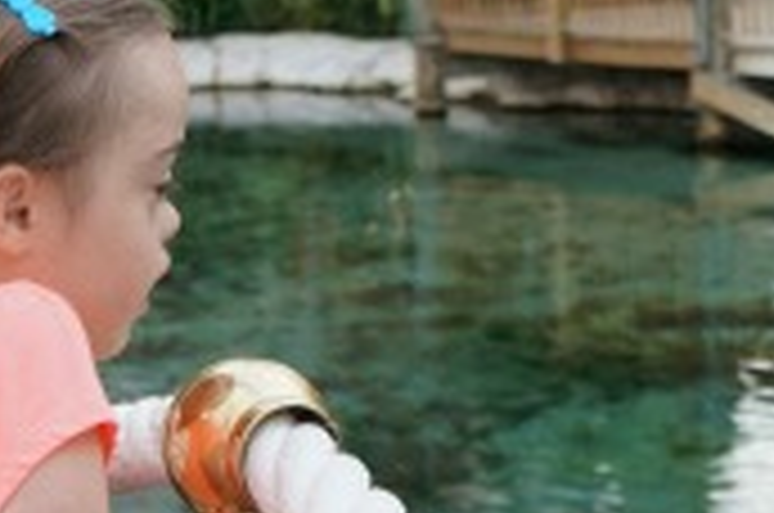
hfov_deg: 17.3
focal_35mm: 115
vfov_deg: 11.6
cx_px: -72
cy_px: -119
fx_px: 2468
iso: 320
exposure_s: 1/160
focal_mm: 22
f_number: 4
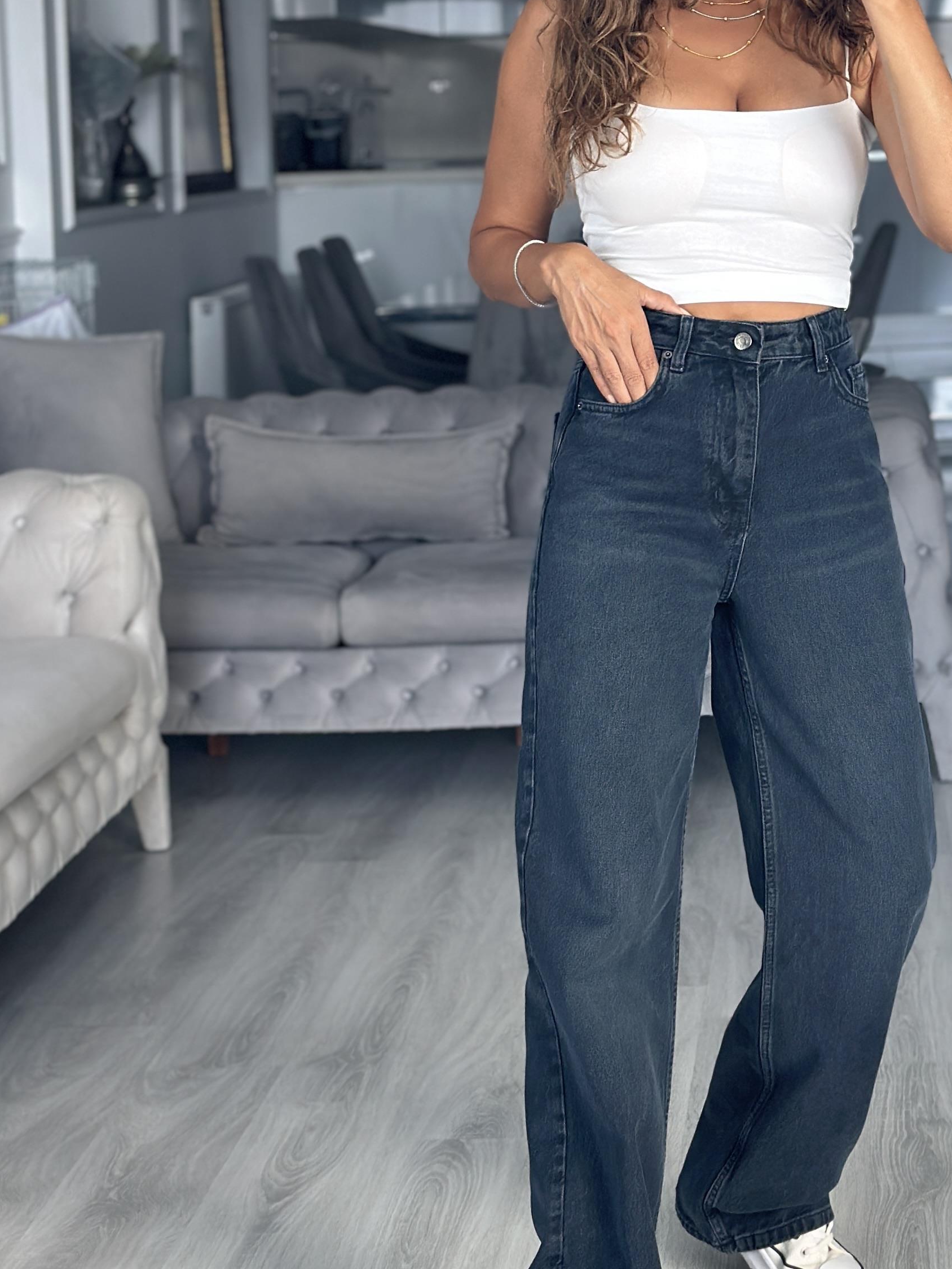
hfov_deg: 17.1
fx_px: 3153
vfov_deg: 22.8
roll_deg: +0.0
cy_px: 592
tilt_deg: -18.6
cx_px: 680
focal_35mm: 86
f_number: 1.78
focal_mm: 6.86
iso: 125
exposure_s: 1/153
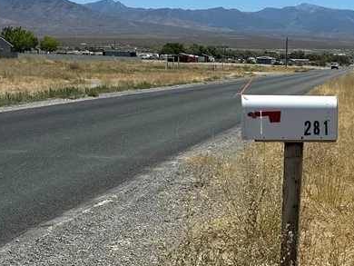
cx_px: 310
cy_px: 128
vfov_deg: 23.3
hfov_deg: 29.6
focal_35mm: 63
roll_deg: -1.7
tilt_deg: -5.4
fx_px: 645
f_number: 1.78
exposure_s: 1/8929
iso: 80
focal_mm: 6.86
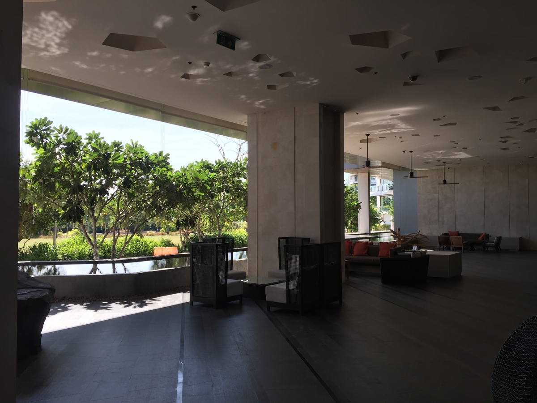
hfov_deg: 61.7
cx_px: 268
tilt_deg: +2.8
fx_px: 450
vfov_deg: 48.2
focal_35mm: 29
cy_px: 202
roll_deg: -0.2
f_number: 2.2
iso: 32
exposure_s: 1/557
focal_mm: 4.15
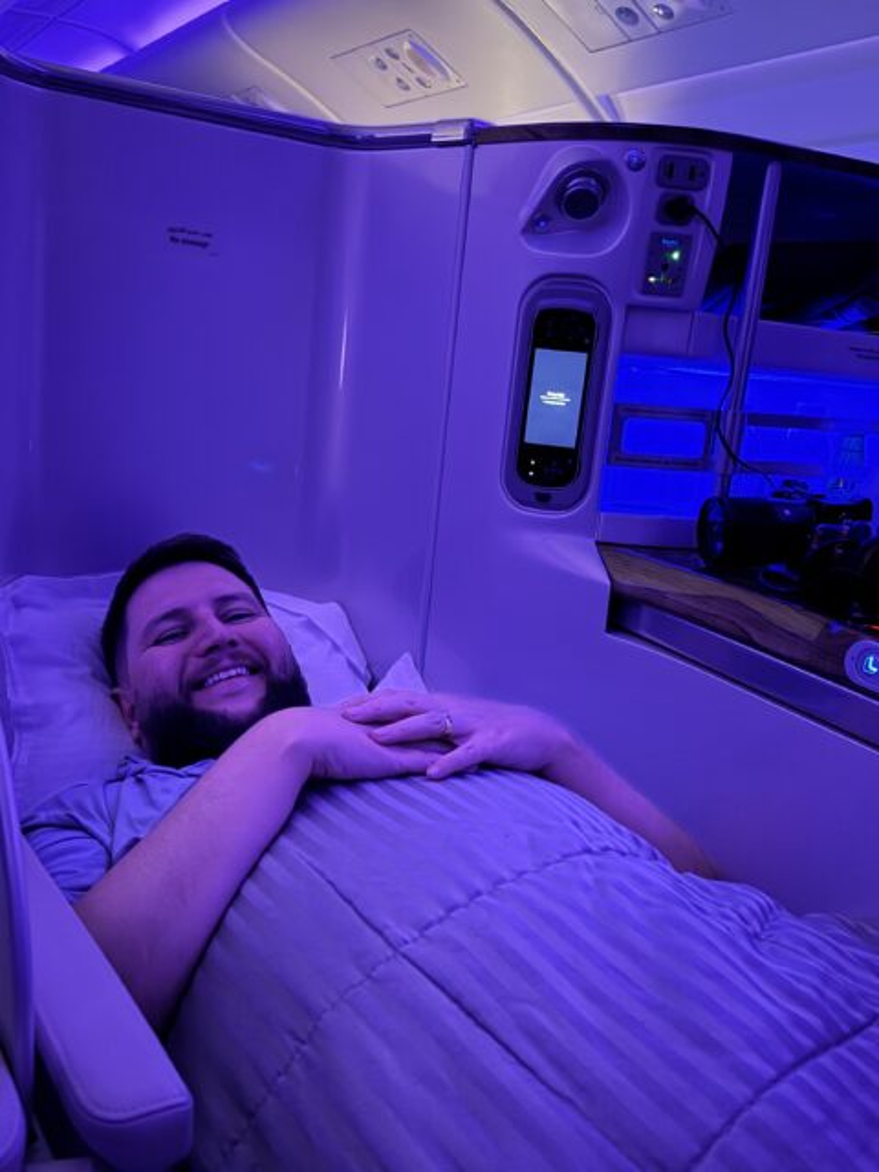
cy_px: 586
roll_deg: -6.5
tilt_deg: -13.2
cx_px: 440
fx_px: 813
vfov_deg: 71.6
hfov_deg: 56.8
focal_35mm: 24
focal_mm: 6.76
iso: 3200
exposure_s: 1/15
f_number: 1.78
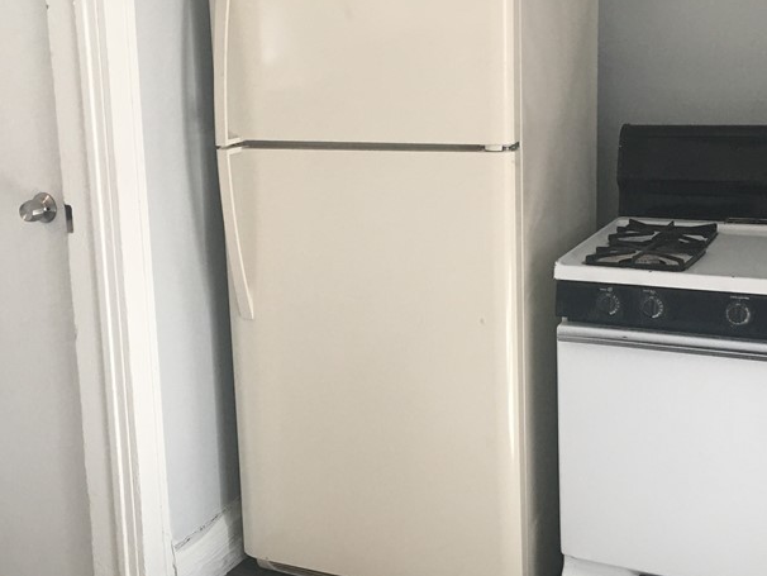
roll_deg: +1.3
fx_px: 1086
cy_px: 230
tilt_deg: -10.1
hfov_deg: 38.8
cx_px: 324
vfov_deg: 29.6
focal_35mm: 49
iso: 40
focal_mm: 4.15
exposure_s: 1/30
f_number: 2.2
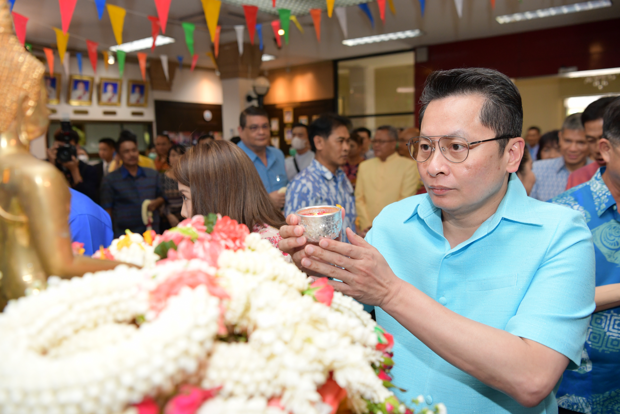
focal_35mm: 32
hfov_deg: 58.7
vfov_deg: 41.1
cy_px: 207
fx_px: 551
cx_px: 310
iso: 1000
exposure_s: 1/200
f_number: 4
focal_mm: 32
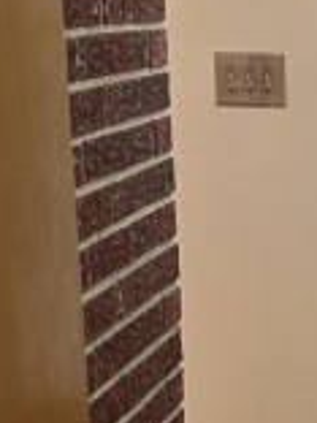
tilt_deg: -11.4
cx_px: 623
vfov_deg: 17.7
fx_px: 1355
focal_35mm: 111
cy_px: 262
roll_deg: +0.0
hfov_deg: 12.0
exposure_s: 1/60
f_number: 1.5
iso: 160
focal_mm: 5.7
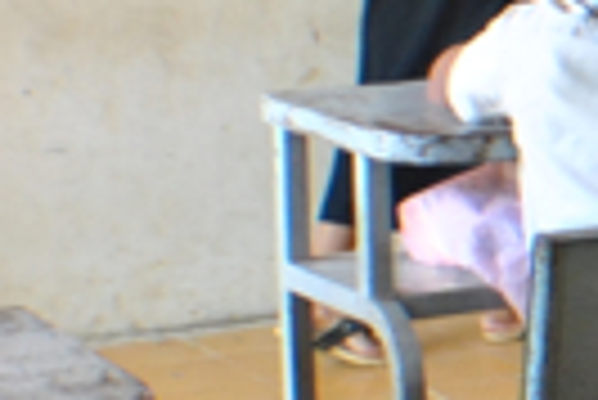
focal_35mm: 275
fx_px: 4573
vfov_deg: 5.0
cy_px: 36
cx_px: 1367
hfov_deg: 7.1
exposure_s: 1/30
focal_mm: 38
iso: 560
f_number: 5
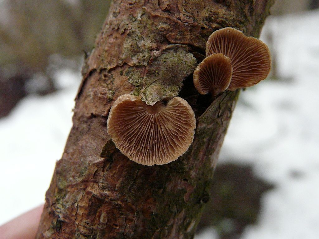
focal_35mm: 41
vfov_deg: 35.1
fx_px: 378
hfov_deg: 45.8
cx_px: 160
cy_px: 120
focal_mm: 5.2
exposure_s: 1/125
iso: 400
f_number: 2.8
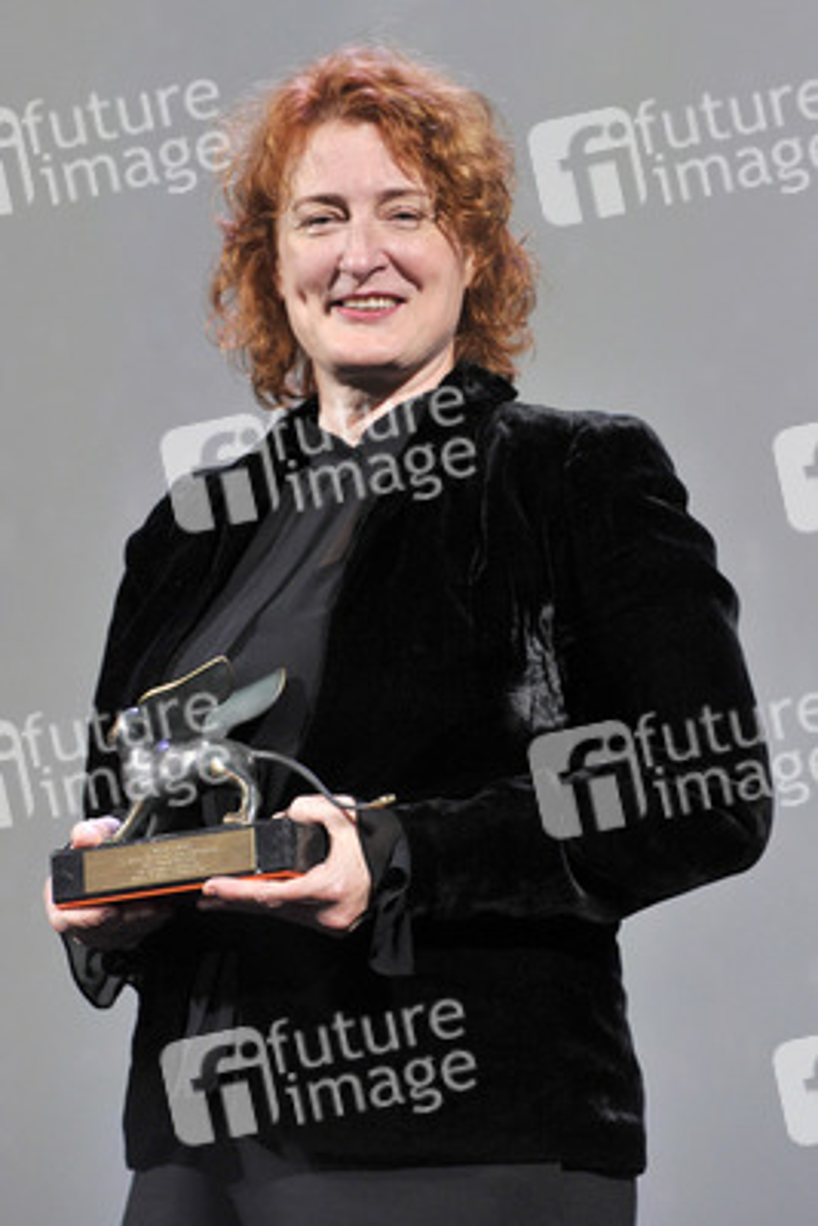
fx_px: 5448
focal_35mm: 160
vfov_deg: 12.8
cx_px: 409
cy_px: 613
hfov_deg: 8.6
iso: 2500
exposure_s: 1/250
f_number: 5.6
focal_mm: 160
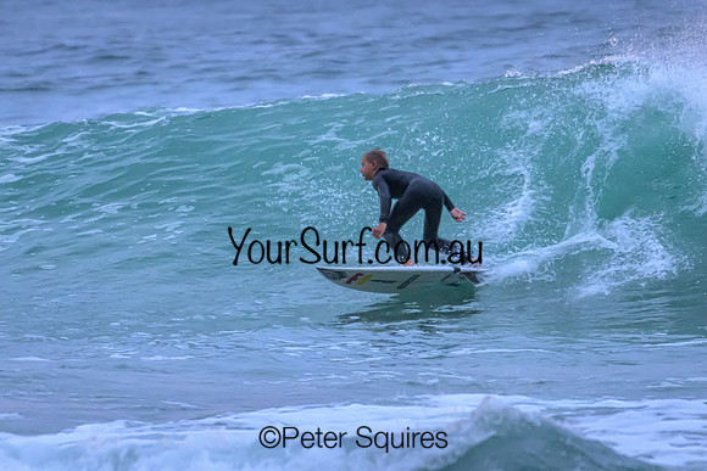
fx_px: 19921
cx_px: 398
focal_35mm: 1014
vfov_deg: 1.4
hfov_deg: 2.0
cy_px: 223
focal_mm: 900
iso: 18000
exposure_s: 1/500
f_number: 11
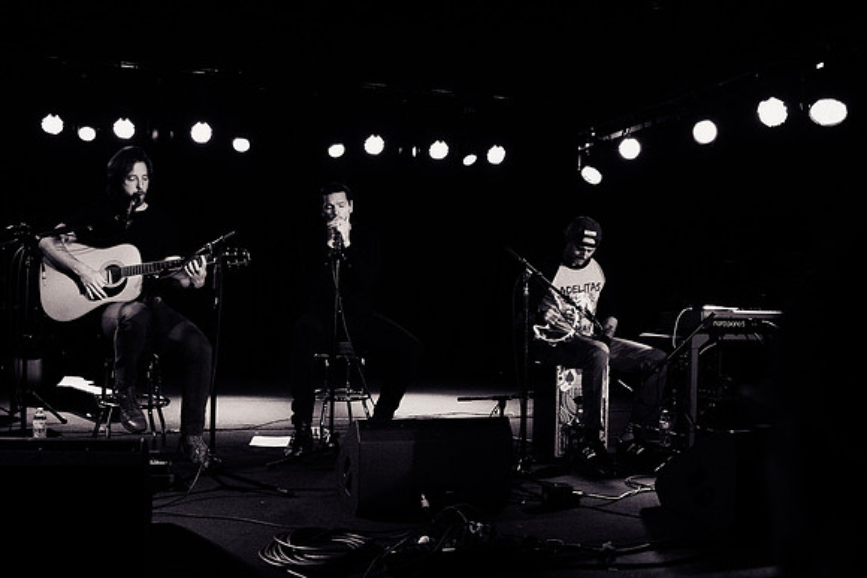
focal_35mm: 30
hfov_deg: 62.1
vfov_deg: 44.0
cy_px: 287
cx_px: 368
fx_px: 716
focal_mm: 24
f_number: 3.5
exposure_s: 1/400
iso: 3200
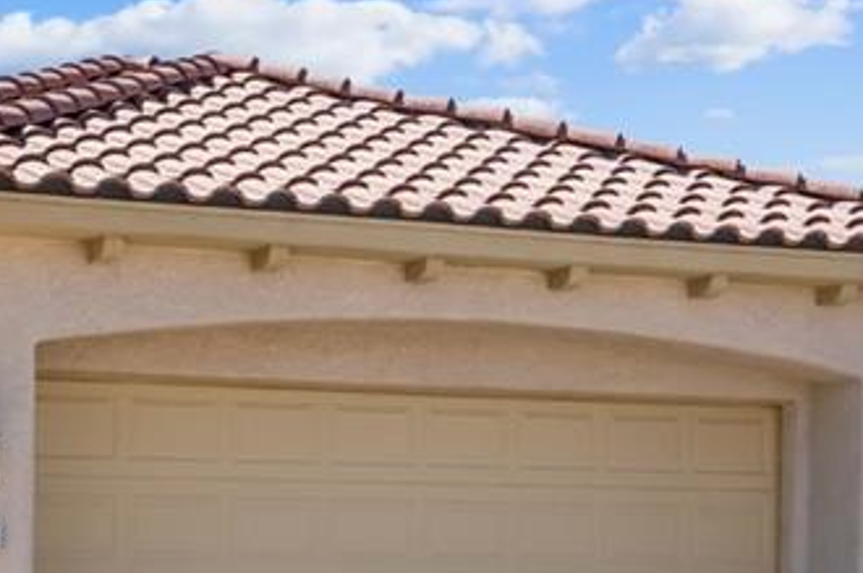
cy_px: 529
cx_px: -13
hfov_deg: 22.5
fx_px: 2083
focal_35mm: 87
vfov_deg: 15.5
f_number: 8
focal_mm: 19
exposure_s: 1/8000
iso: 400
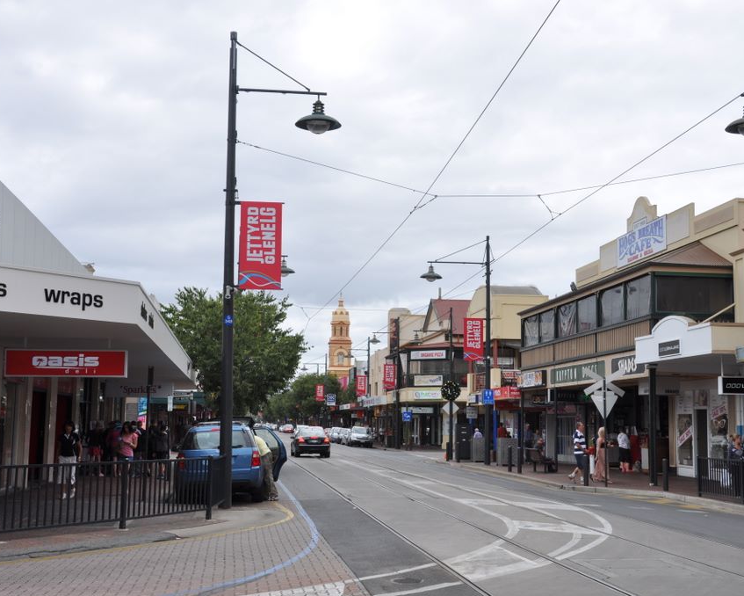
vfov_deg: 29.7
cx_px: 408
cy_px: 298
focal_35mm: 51
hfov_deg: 36.6
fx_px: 1123
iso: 200
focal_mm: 30
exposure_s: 1/160
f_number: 13
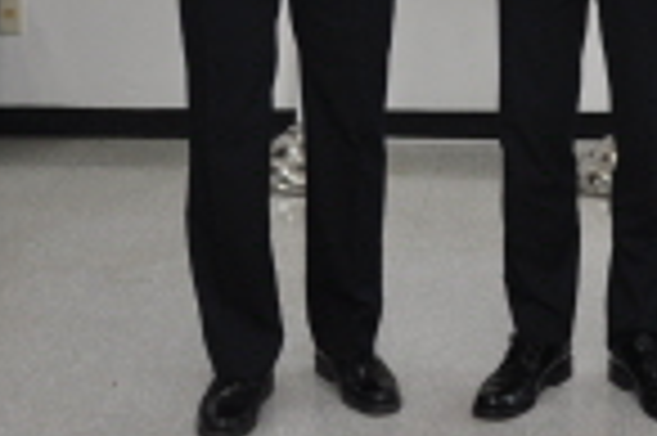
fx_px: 2060
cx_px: 657
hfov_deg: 17.7
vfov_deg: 11.6
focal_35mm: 113
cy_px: -198
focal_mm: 22
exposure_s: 1/80
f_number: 4.5
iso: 250
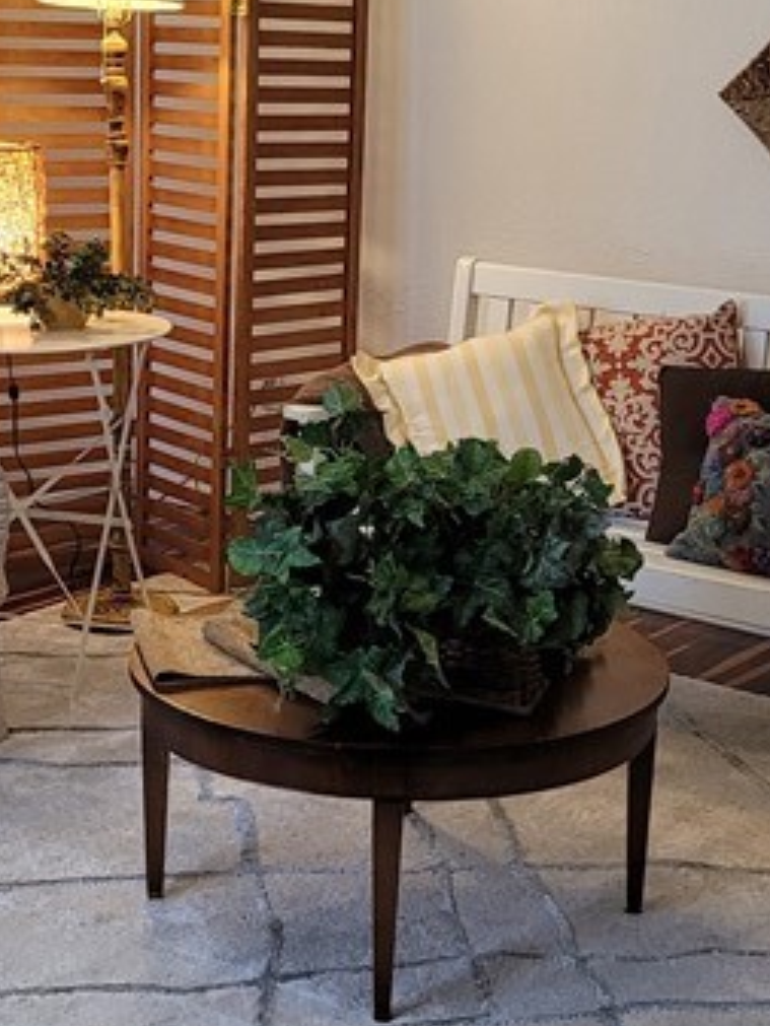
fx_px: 2342
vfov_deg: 24.6
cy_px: 341
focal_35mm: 79
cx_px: 429
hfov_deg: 18.7
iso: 320
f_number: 1.8
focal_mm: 5
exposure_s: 1/119
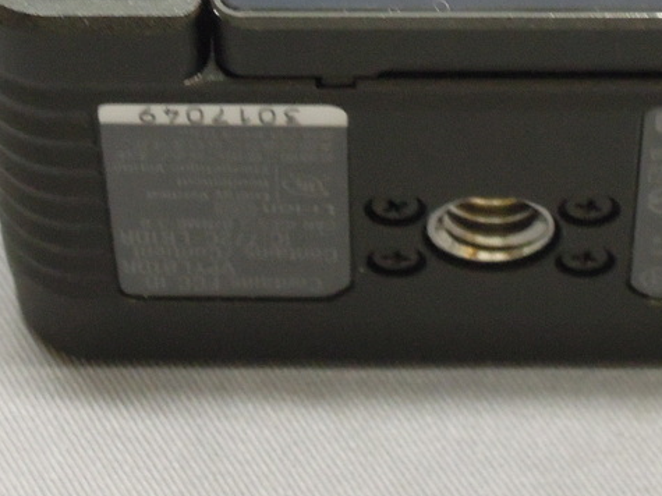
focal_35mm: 177
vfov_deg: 8.3
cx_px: 468
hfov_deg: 11.2
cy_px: -71
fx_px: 3384
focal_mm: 12.5
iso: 800
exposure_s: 1/15
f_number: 5
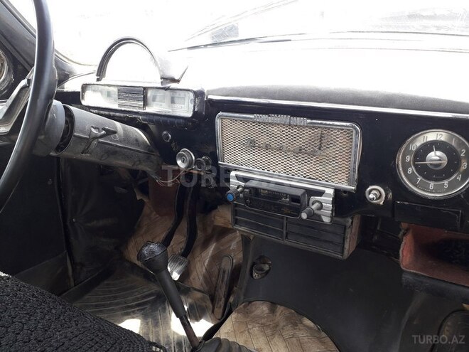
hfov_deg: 65.3
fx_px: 366
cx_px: 234
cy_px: 176
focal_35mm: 27
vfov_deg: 51.4
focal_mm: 3.6
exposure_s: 1/100
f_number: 1.9
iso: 50
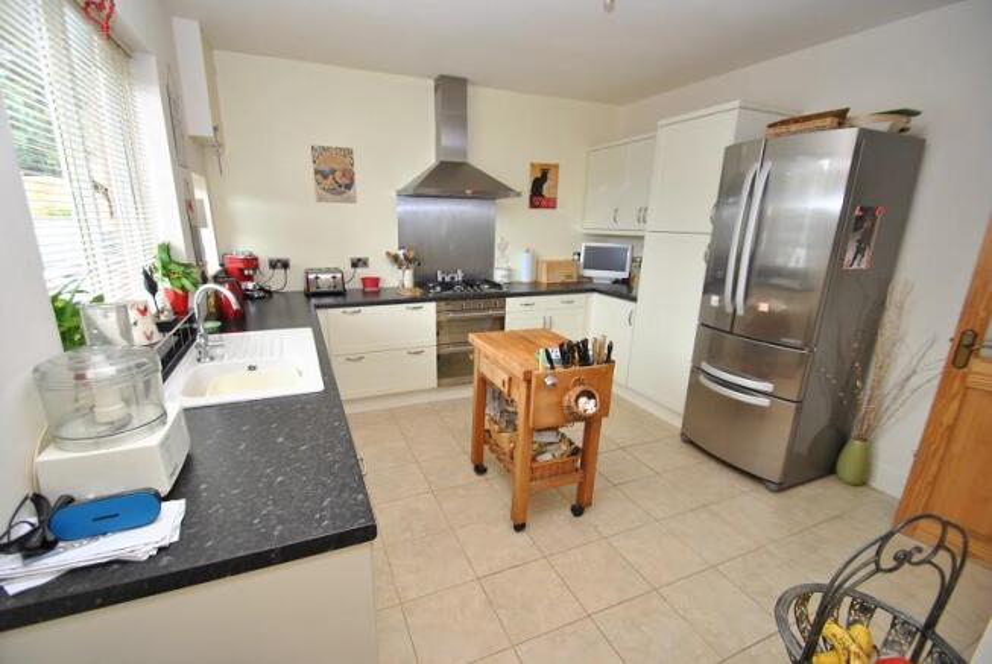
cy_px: 332
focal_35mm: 15
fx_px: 414
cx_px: 496
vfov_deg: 77.5
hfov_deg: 100.3
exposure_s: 1/60
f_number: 4
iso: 200
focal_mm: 10
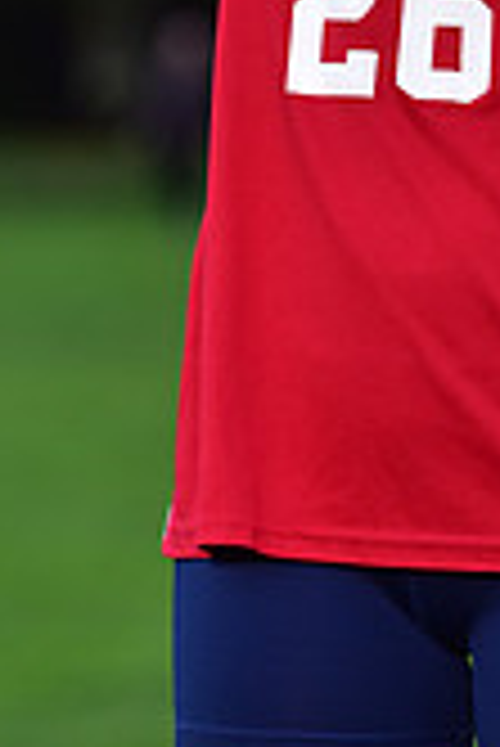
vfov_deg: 3.8
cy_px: -256
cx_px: 597
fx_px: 11226
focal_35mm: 540
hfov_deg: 2.5
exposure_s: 1/320
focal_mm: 155
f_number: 4.5
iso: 400
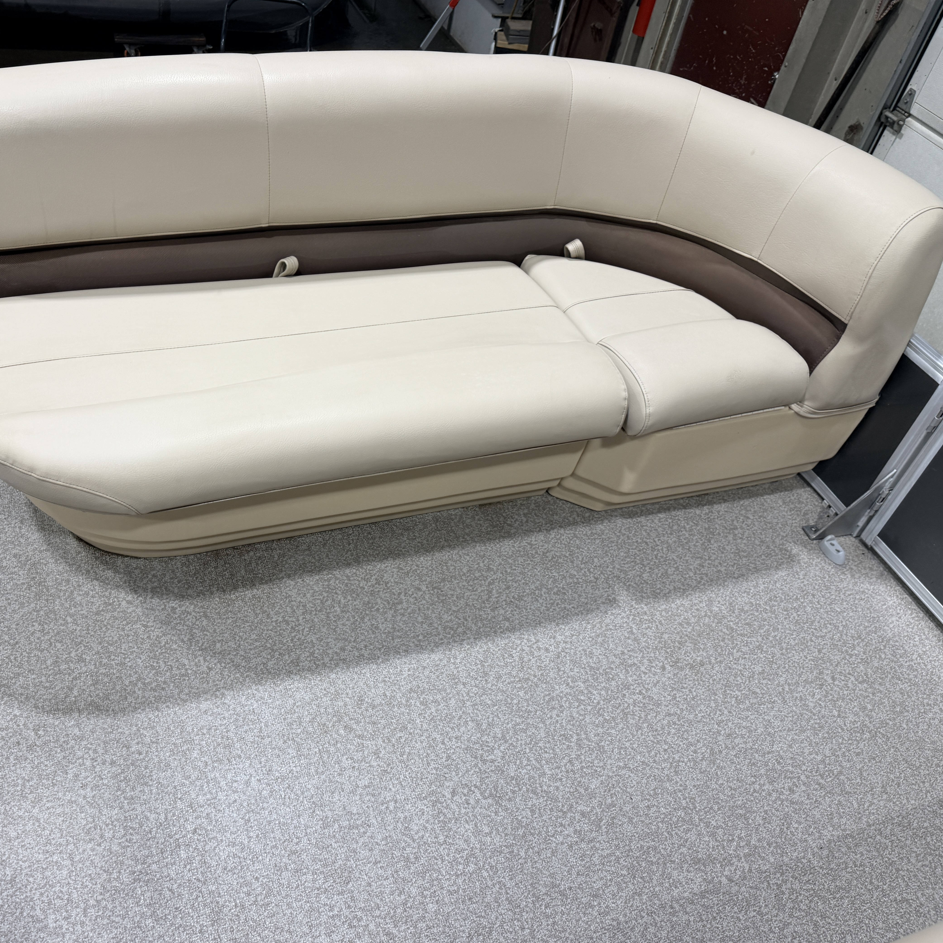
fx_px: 894
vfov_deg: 55.6
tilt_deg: -42.4
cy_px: 481
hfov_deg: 55.3
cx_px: 385
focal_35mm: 29
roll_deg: -8.9
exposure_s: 1/120
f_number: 1.78
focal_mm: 6.76
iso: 80
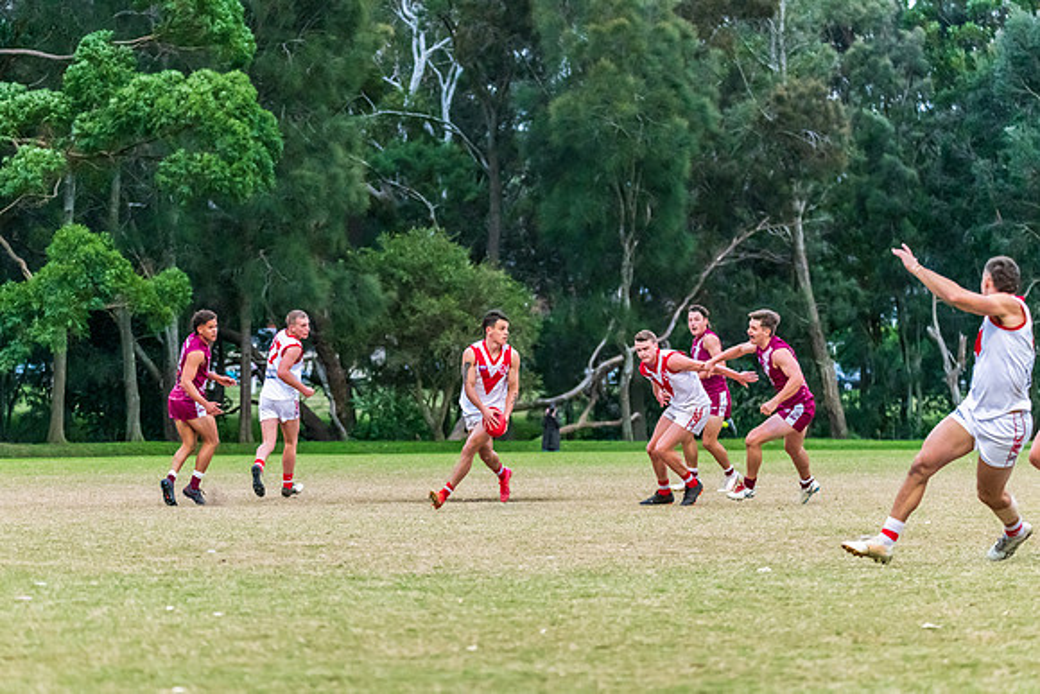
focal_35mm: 162
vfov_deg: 8.5
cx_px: 494
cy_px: 359
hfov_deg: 12.7
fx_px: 4682
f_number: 5
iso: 3200
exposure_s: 1/1000
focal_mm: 150
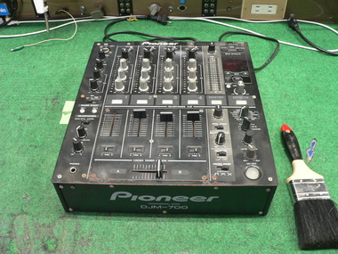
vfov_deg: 39.7
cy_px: 127
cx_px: 169
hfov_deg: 51.4
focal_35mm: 36
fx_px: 352
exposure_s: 1/8
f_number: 2.8
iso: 200
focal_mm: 6
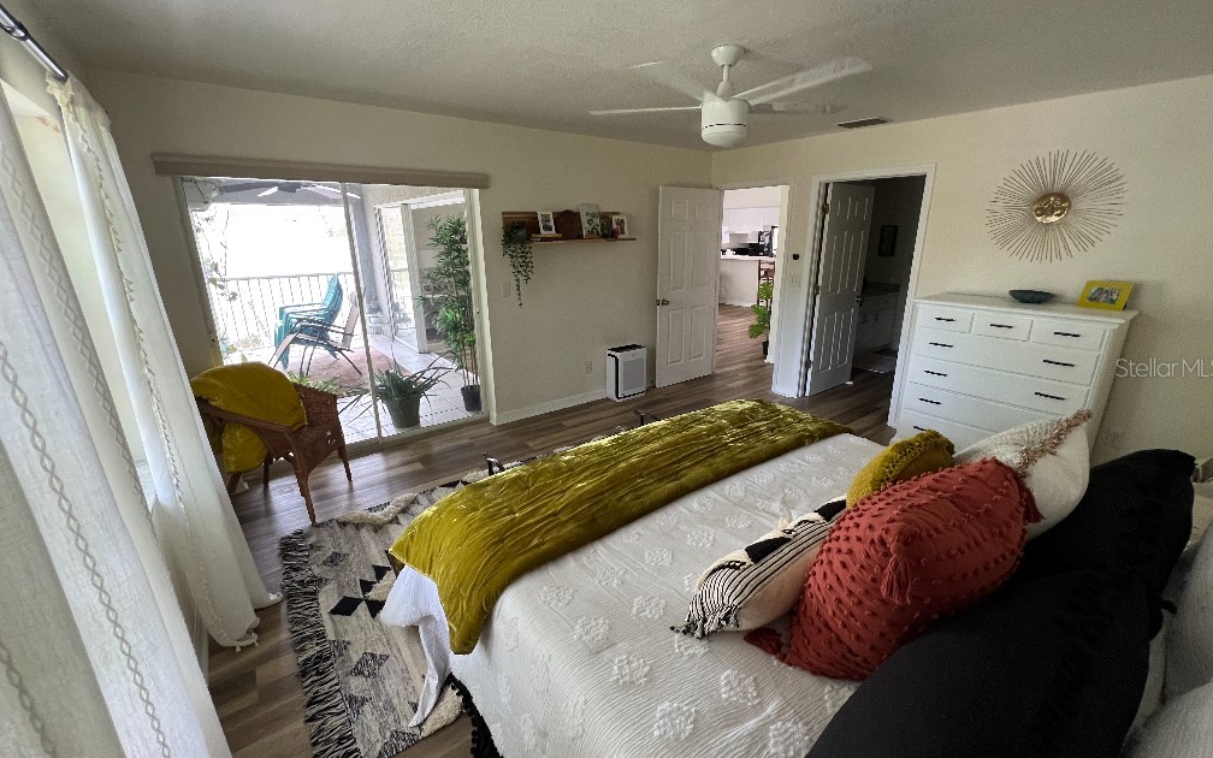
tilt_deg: -15.9
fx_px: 463
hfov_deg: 105.3
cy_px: 367
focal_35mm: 14
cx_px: 613
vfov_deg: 78.6
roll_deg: +0.7
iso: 250
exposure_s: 1/81
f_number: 1.8
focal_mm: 1.57
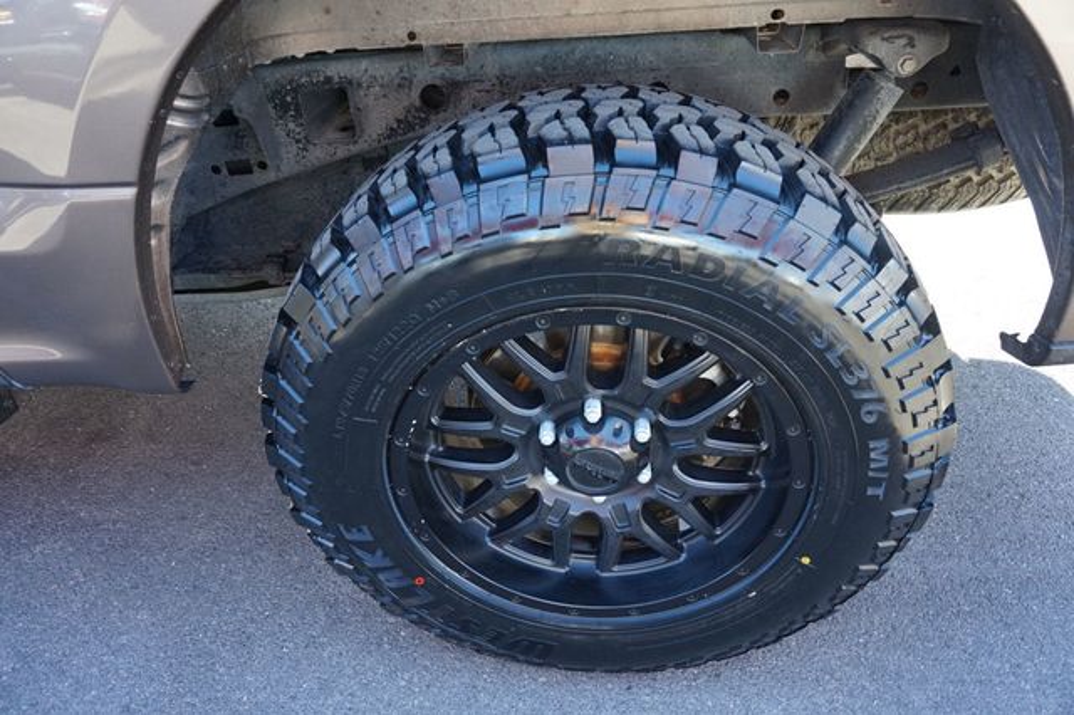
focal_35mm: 24
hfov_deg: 73.8
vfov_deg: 53.1
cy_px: 358
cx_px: 537
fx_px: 716
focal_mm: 16
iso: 640
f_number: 4
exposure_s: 1/160
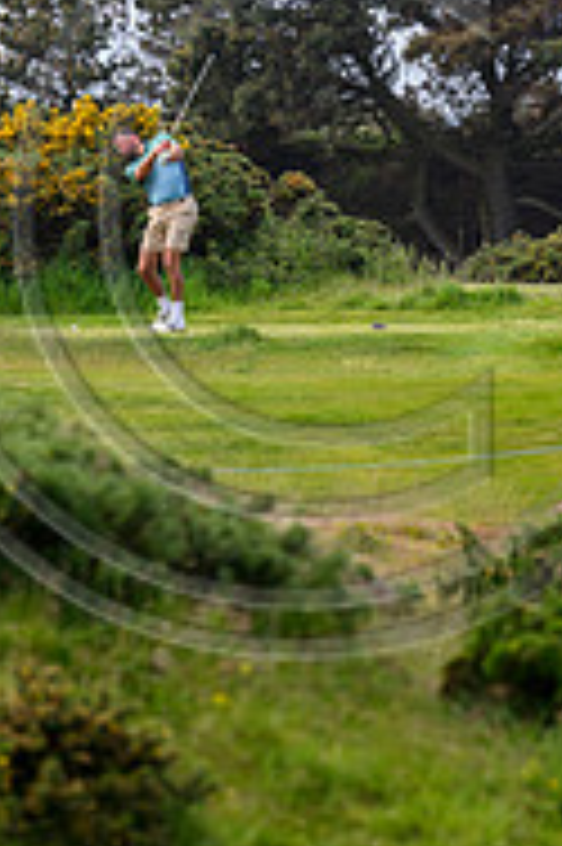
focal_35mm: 959
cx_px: 297
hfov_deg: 1.4
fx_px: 22496
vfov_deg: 2.2
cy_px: 202
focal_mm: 400
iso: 800
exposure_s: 1/1250
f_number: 7.1
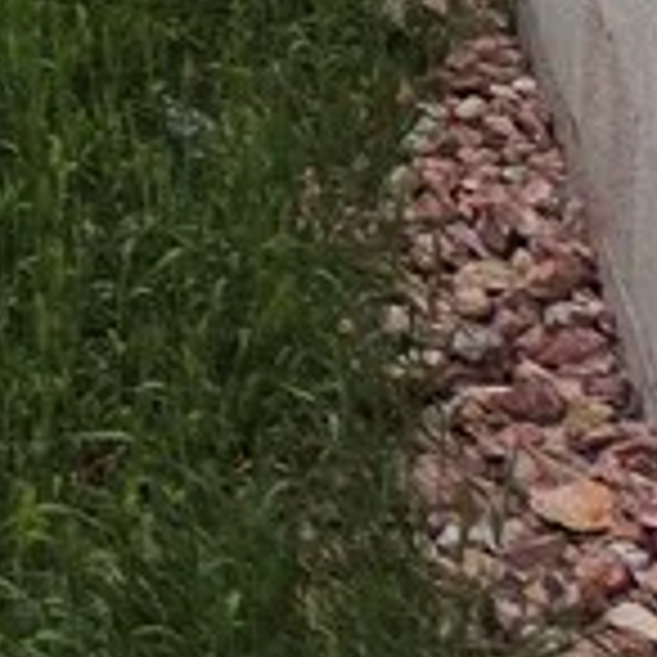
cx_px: -1602
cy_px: -770
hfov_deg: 8.8
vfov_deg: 10.8
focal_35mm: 143
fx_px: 3071
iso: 80
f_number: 1.8
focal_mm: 5.4
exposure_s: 1/1321
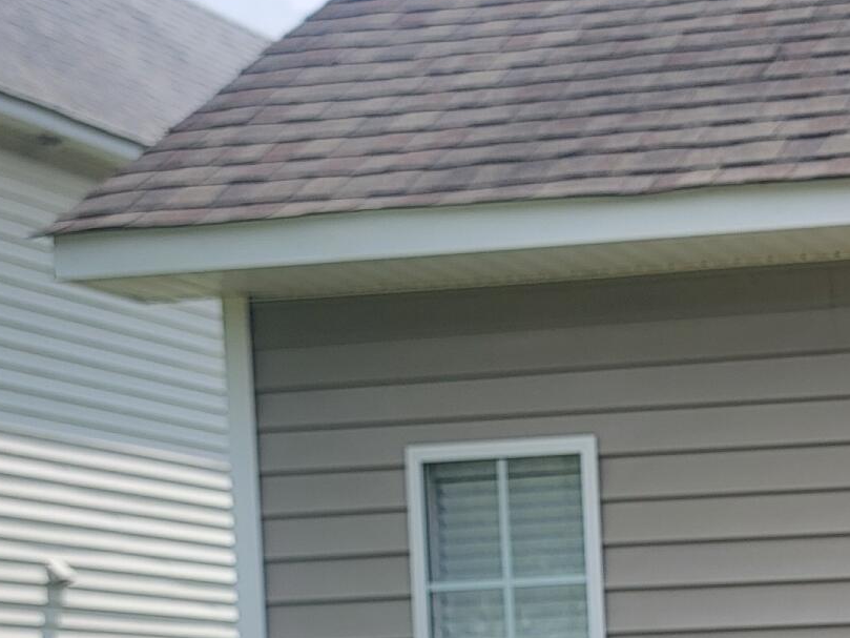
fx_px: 2186
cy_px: 780
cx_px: 1394
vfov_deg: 15.9
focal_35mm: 89
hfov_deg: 18.6
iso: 16
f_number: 1.8
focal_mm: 6.7
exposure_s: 1/703
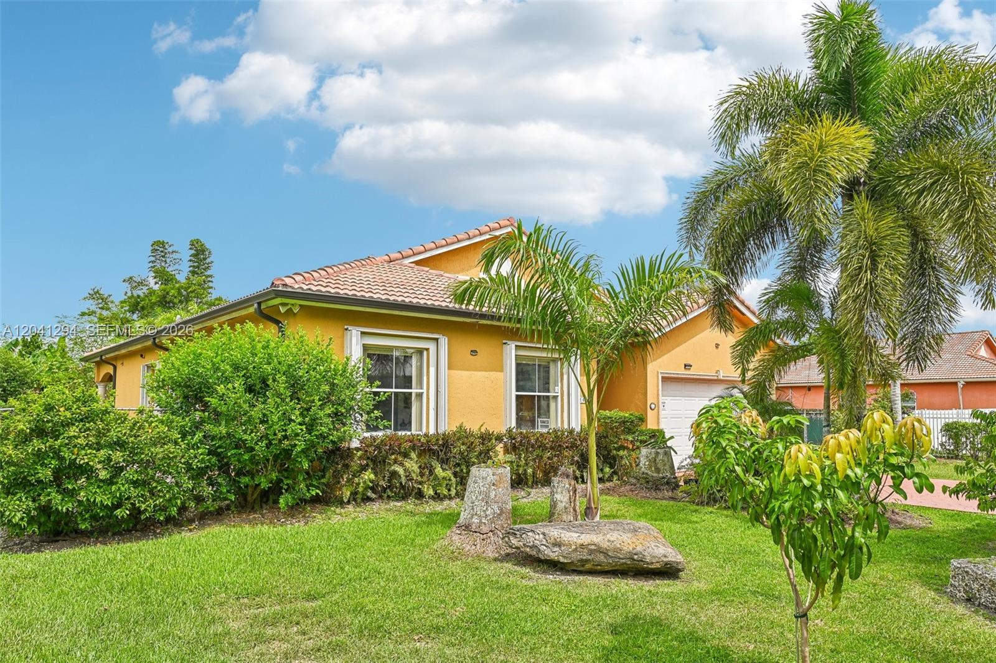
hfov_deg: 73.8
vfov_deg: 53.1
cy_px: 332
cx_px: 498
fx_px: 664
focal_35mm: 24
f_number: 6.3
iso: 100
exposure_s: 1/400
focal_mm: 24
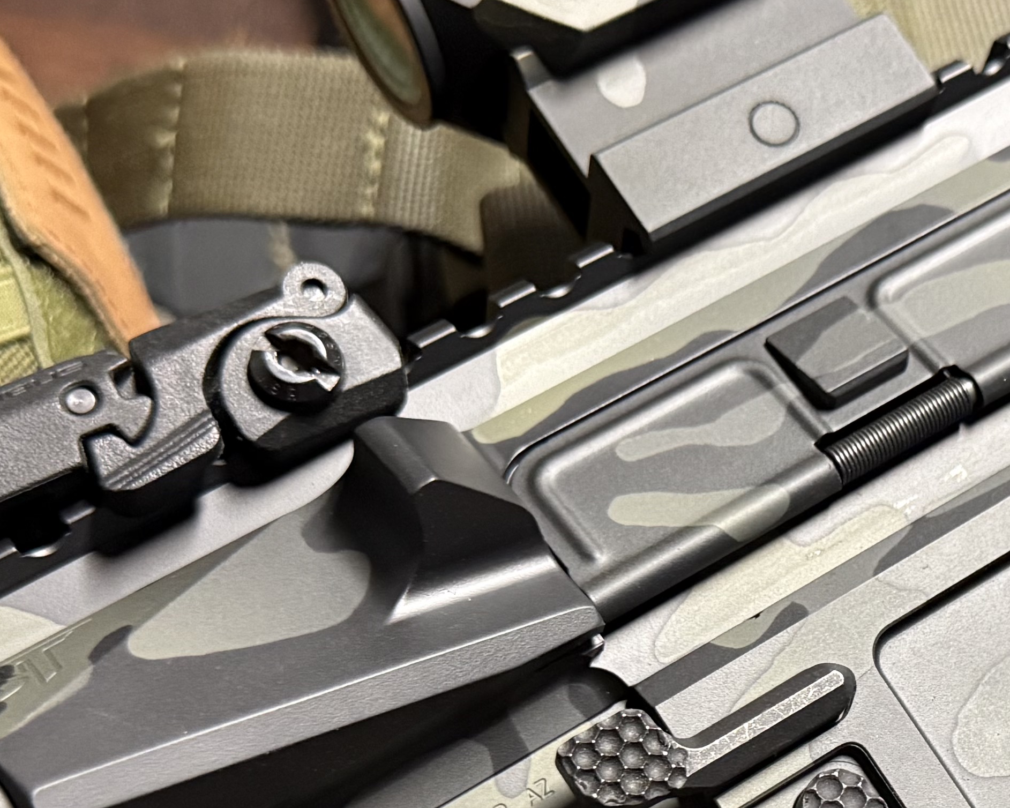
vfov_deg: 21.3
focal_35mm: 71
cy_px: 665
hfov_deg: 25.9
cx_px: 904
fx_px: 2122
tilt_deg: -46.3
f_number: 1.78
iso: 500
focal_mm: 6.76
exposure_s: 1/60
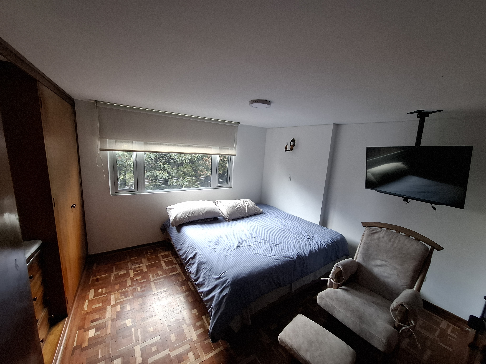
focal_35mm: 13
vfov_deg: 89.9
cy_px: 182
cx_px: 243
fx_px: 183
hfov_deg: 106.2
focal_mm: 1.74
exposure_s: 1/40
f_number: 2.2
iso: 50
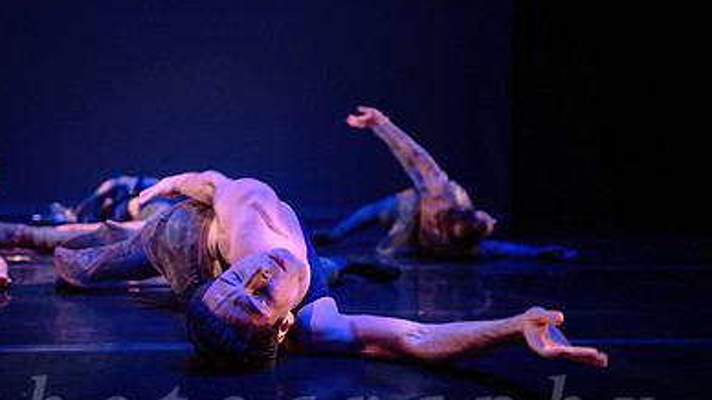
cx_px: 277
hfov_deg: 52.4
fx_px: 717
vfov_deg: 31.2
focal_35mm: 38
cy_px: 214
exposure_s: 1/400
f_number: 1.4
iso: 1000
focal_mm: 24
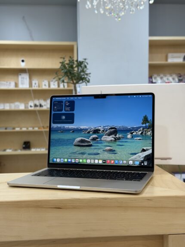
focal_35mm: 48
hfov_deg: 30.3
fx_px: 342
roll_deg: +0.2
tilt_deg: -2.1
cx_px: 92
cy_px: 124
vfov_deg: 39.6
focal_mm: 6.76
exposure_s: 1/89
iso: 100
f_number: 1.78
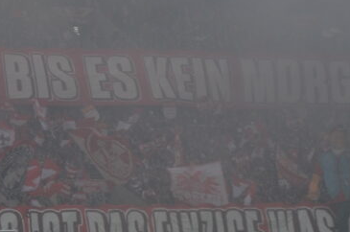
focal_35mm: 184
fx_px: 1786
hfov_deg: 10.5
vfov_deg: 7.4
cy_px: -65
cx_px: -286
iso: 160
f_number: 8
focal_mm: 28
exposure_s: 1/250
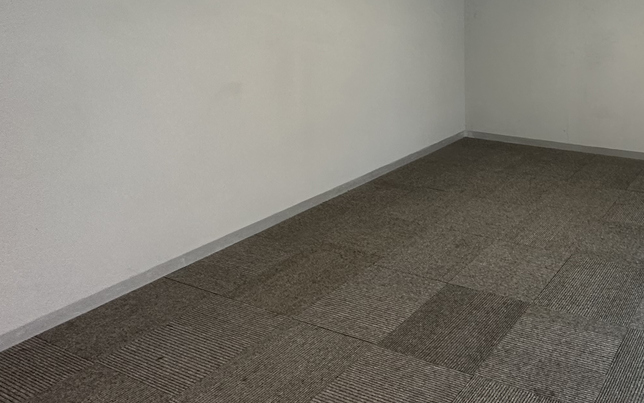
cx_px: 602
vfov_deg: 37.7
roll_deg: +0.8
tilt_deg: -3.2
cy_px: 8
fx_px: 527
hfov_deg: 53.4
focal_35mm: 30
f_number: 2.2
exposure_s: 1/100
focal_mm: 2.22
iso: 200
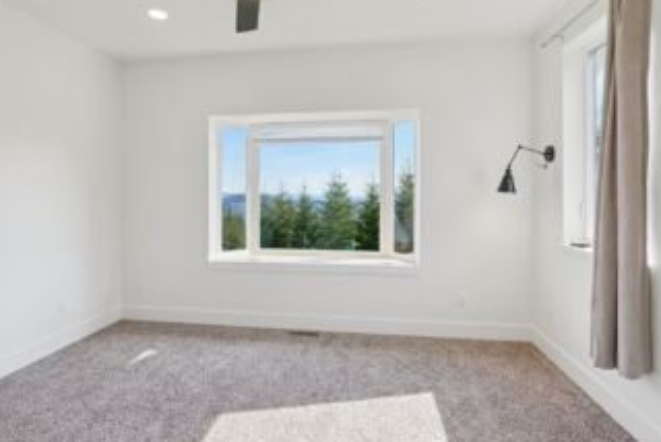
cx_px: 316
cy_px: 197
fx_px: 368
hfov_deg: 83.9
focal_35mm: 20
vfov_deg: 61.9
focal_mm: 16
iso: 400
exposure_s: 1/250
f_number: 8
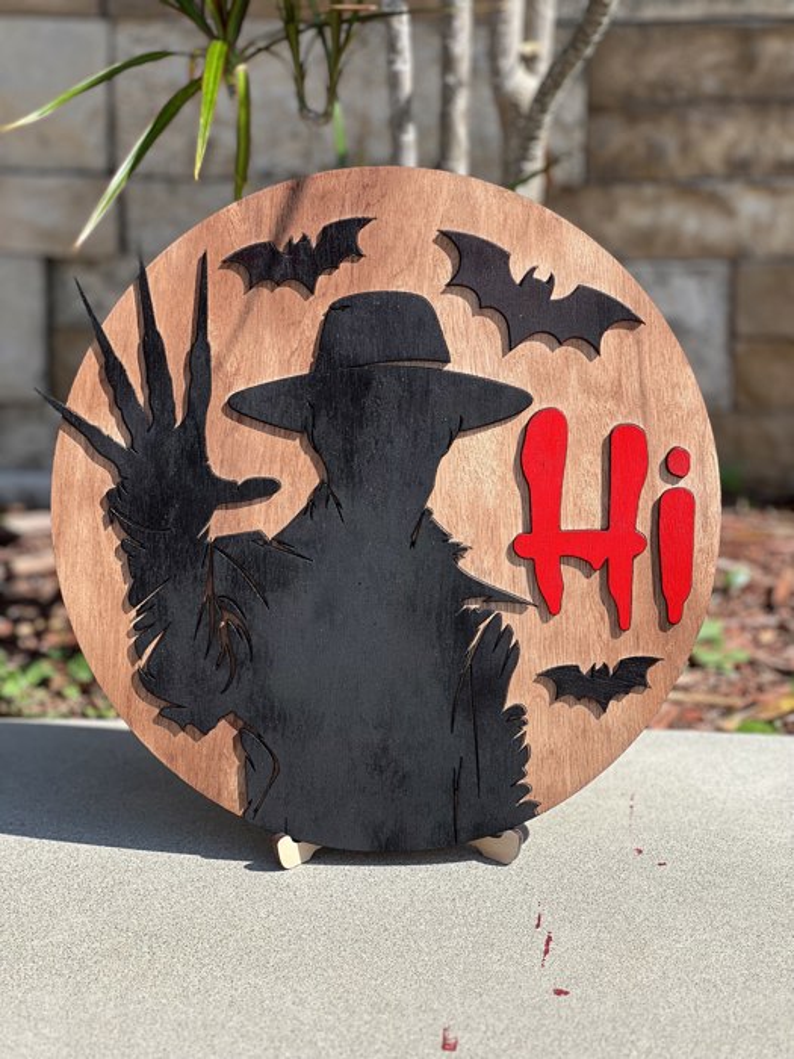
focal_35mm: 77
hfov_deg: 19.1
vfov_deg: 25.3
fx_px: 2355
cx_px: 397
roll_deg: +1.6
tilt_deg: -17.1
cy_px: 530
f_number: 2.8
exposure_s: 1/550
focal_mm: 9
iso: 32
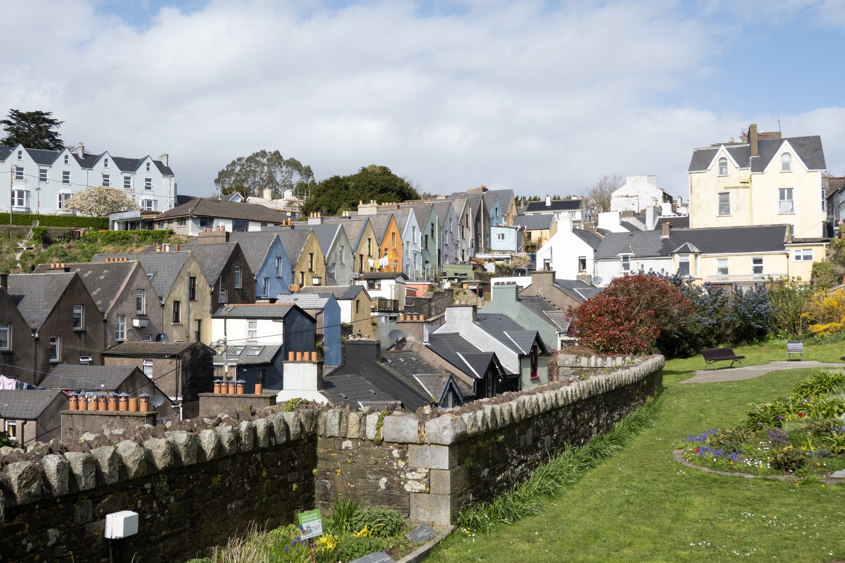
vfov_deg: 31.9
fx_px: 986
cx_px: 422
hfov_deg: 46.4
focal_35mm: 42
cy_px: 282
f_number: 5.6
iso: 100
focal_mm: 15.59
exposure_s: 1/640
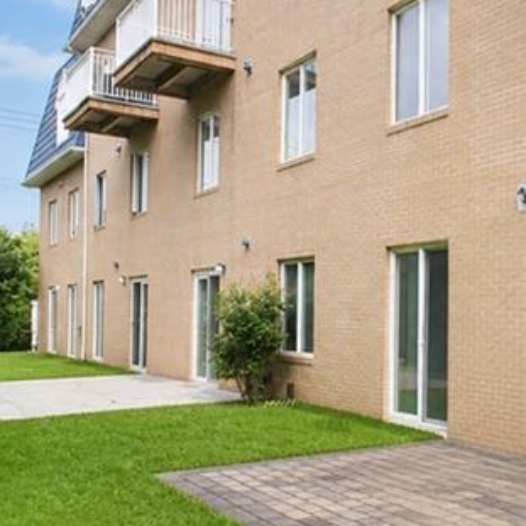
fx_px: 722
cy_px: 308
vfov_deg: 39.9
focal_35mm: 42
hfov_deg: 39.4
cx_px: 365
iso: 400
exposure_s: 1/80
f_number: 10
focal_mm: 10
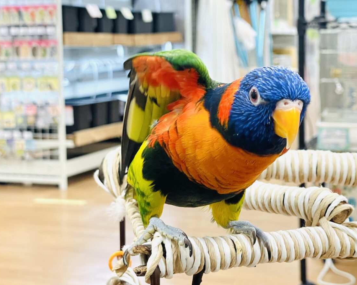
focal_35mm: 55
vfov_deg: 27.6
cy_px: 144
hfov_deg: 34.1
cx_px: 190
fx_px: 581
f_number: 2
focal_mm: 6
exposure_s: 1/99
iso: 160
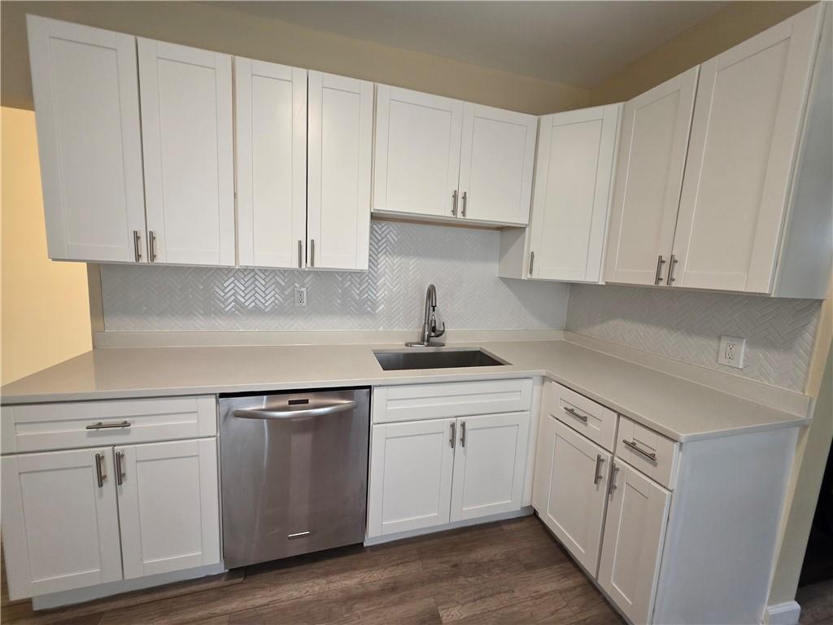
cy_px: 312
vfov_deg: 89.9
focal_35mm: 13
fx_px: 313
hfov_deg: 106.2
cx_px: 416
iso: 320
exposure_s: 1/120
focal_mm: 2.2
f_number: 1.9
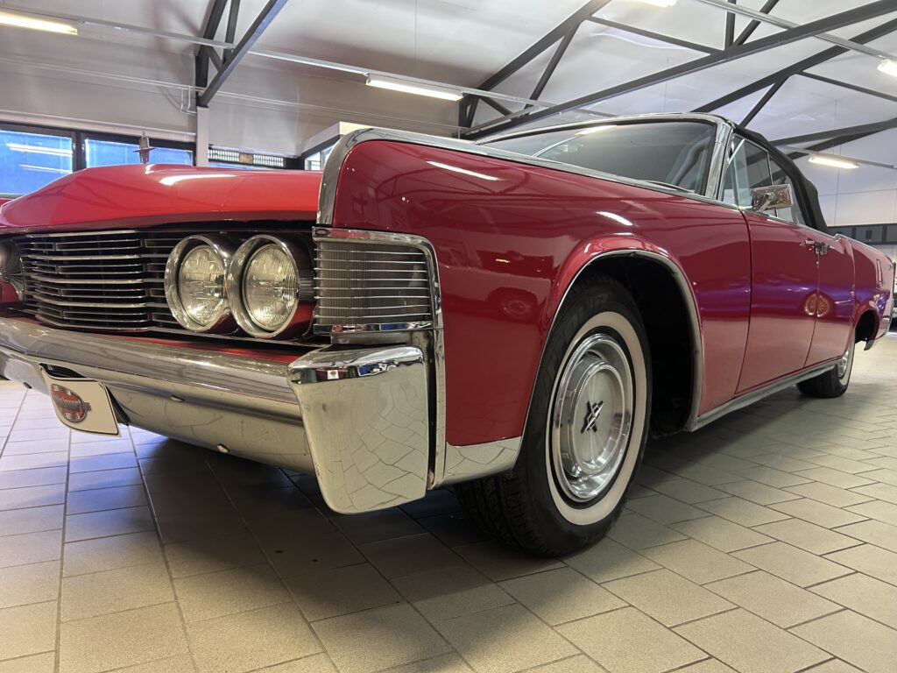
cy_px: 336
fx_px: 674
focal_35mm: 26
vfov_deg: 53.1
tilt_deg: -3.5
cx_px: 448
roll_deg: -1.0
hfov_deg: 67.3
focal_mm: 5.7
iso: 250
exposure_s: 1/50
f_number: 1.5
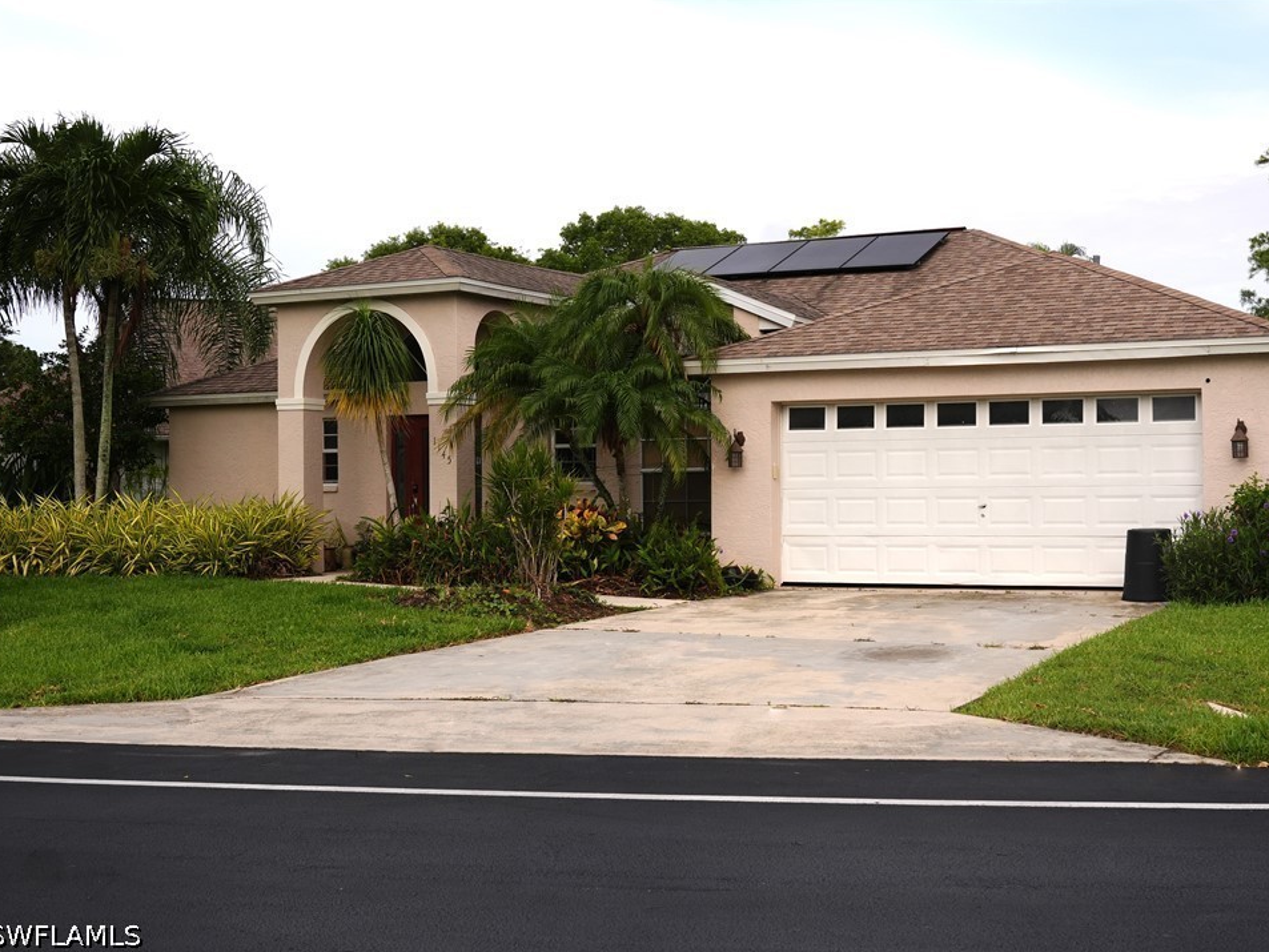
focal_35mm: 46
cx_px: 704
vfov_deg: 31.5
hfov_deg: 41.2
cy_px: 475
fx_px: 1687
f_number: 5.6
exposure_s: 1/1250
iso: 250
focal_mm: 28
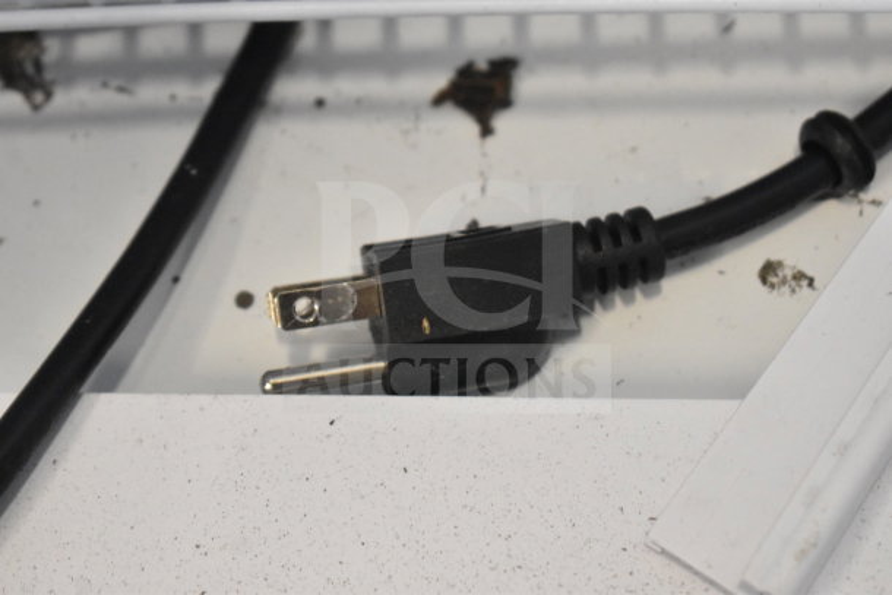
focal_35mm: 82
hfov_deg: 24.6
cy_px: 298
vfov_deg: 16.6
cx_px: 446
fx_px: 2045
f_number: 5.6
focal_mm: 55
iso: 6400
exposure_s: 1/125
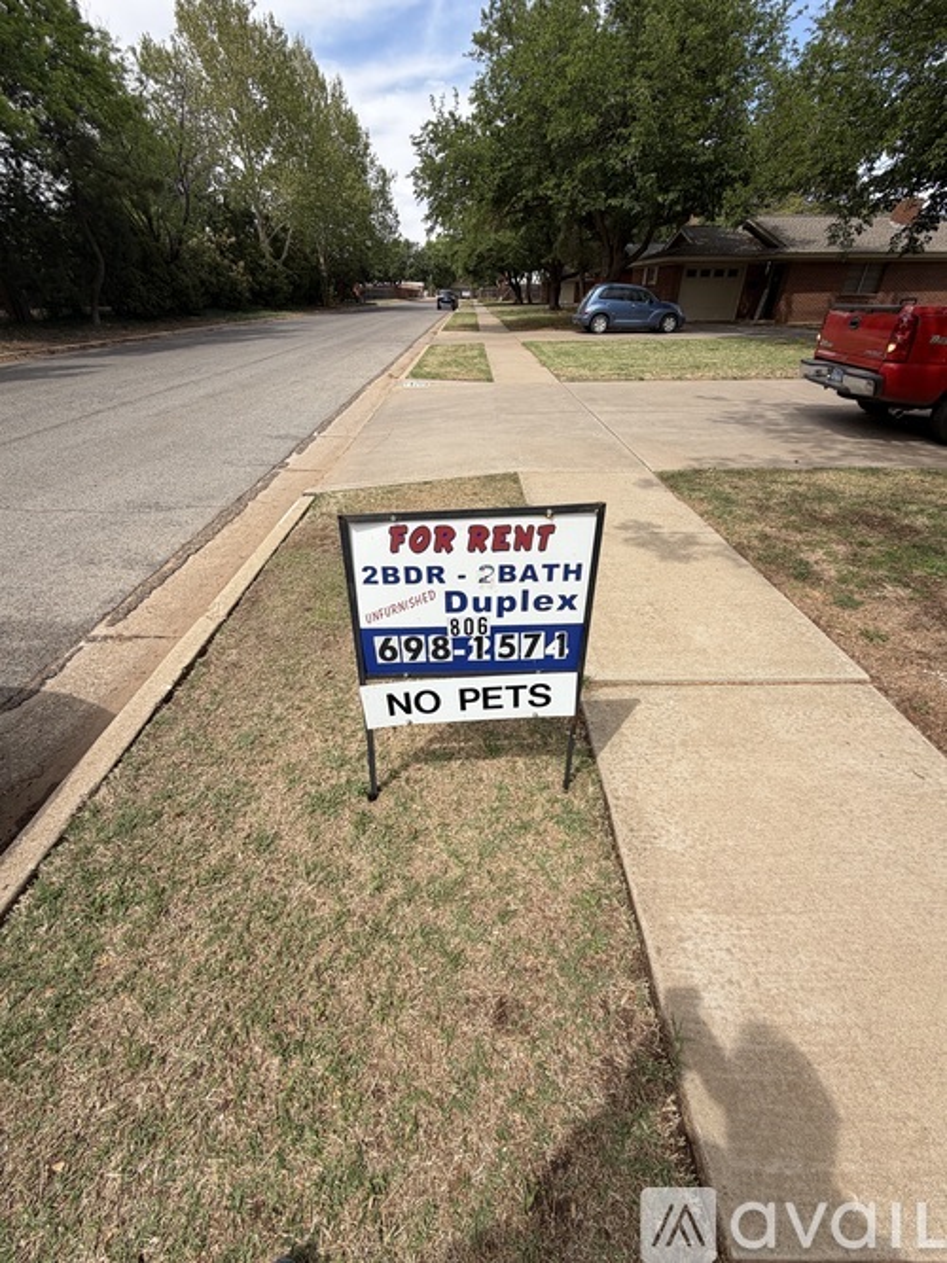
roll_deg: -0.1
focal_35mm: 14
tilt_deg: -32.0
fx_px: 511
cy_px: 632
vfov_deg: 102.1
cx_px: 474
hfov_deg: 85.7
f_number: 2.2
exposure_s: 1/770
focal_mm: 2.22
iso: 32
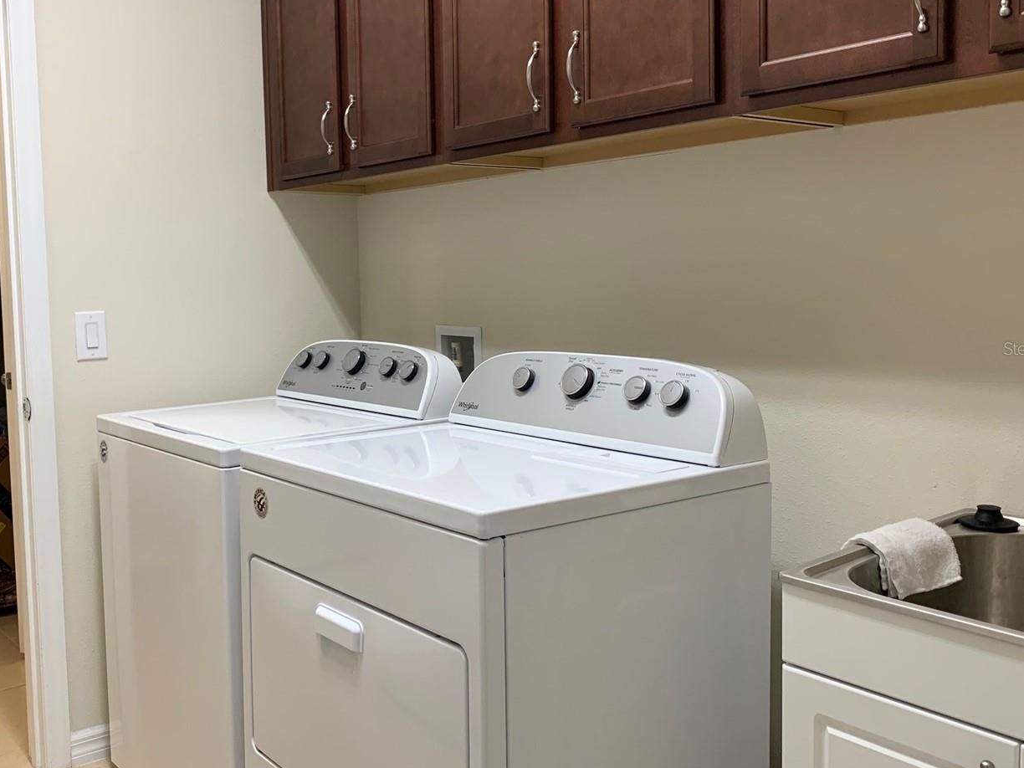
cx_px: 413
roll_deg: +1.3
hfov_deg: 53.6
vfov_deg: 41.8
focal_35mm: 34
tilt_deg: -5.0
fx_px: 1006
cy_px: 348
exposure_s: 1/60
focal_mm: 4.25
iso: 100
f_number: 1.8
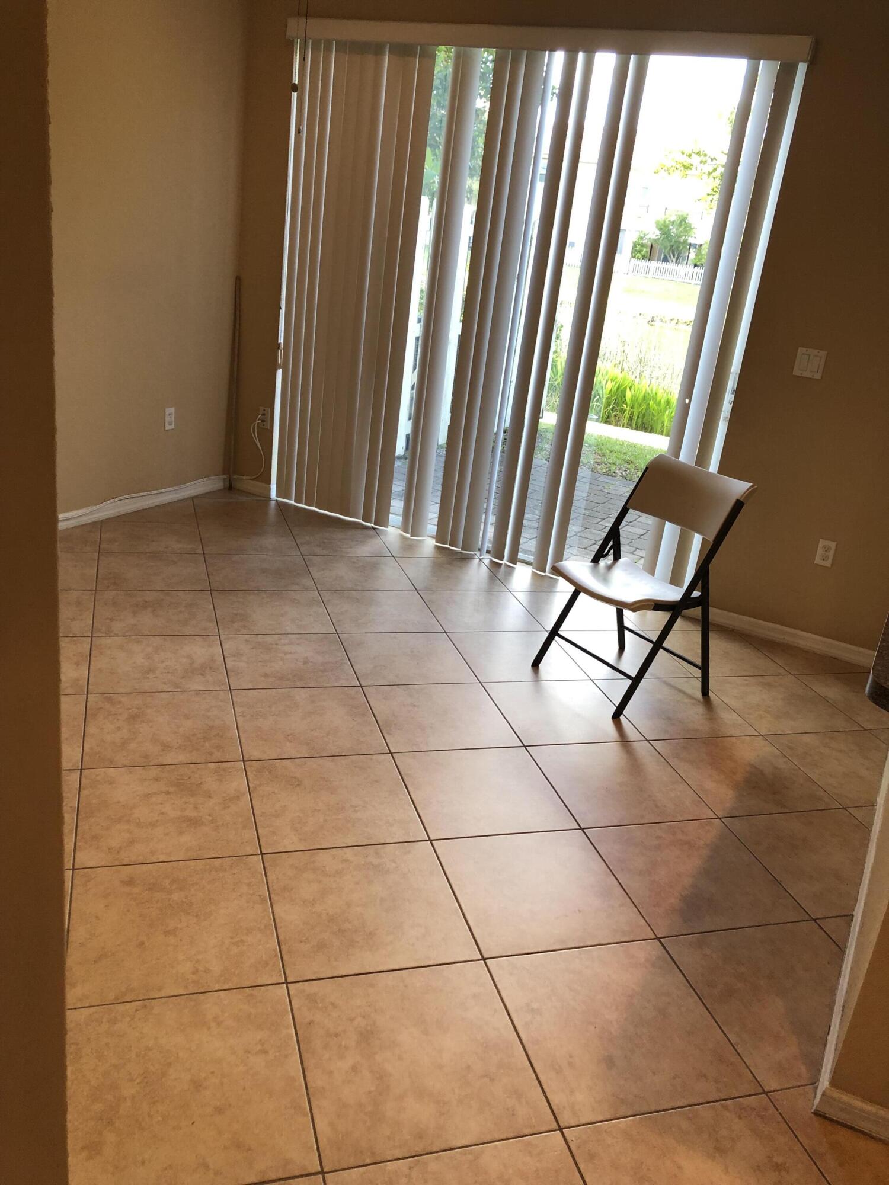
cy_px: 592
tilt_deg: -19.6
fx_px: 959
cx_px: 444
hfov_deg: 49.7
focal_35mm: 28
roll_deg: -6.7
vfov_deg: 63.4
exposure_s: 1/40
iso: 25
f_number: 1.8
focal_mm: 3.99
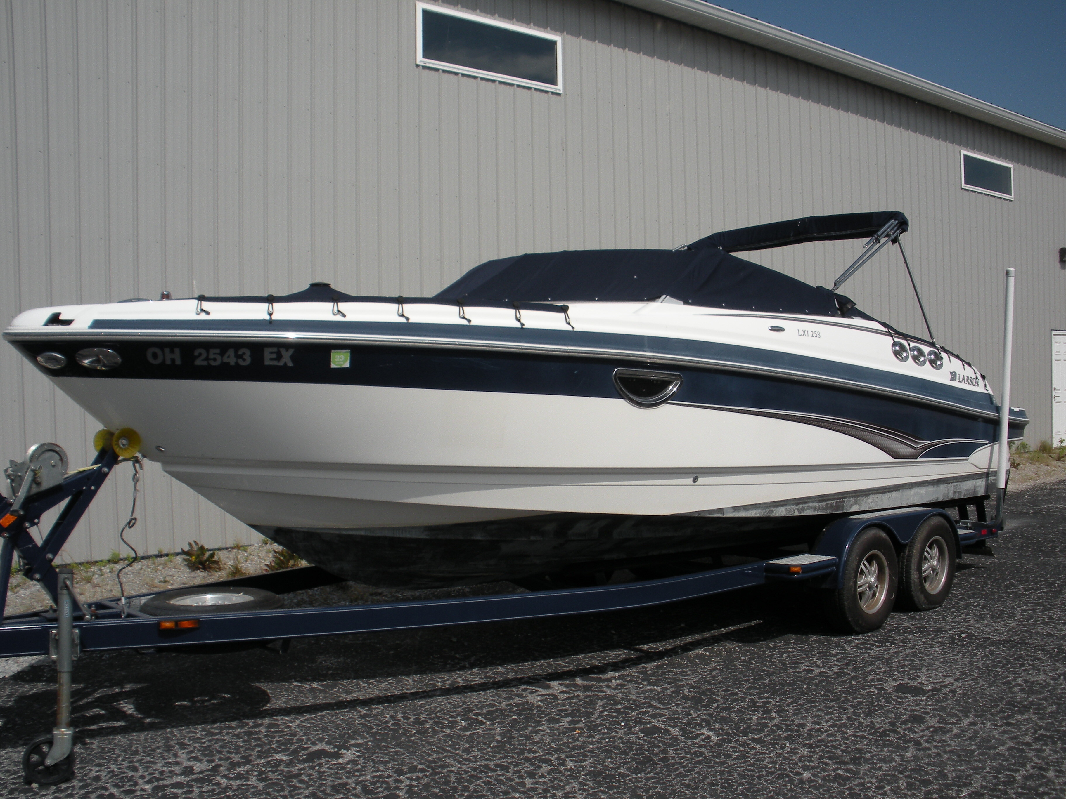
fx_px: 1078
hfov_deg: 52.6
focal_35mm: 35
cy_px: 400
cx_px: 533
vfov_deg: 40.7
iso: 64
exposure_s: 1/740
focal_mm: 6.3
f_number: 5.6
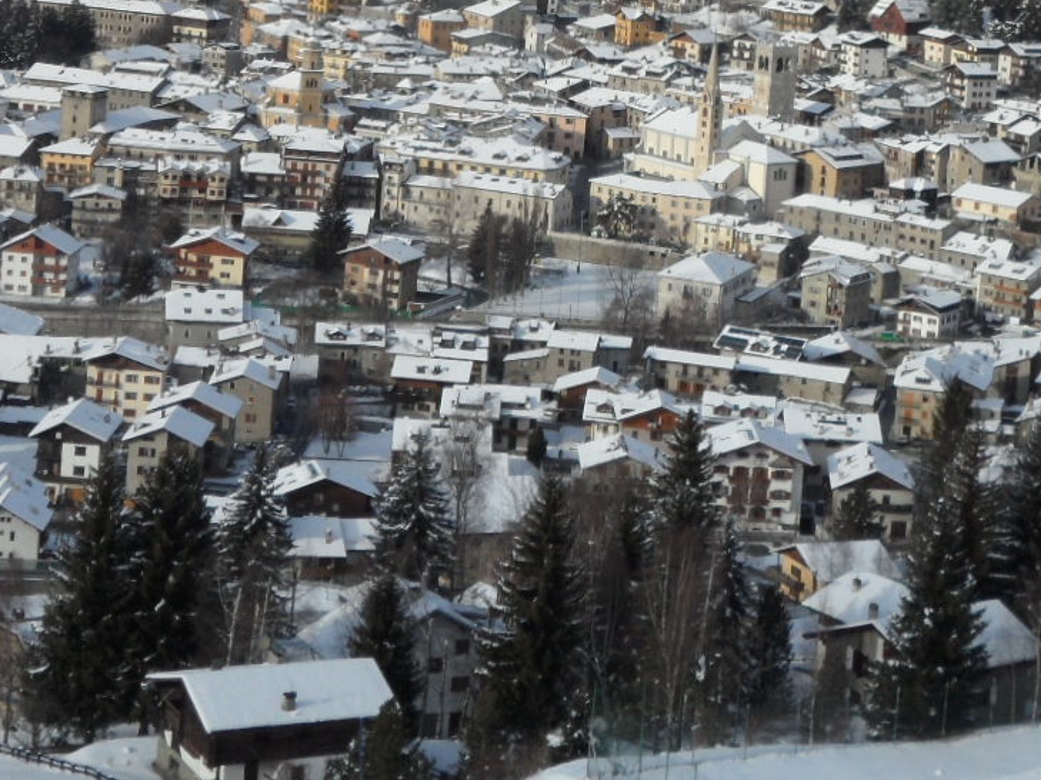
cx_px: 594
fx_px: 3126
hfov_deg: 18.9
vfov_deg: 13.7
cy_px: -199
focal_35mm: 104
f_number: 4
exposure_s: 1/750
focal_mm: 6.6
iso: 80
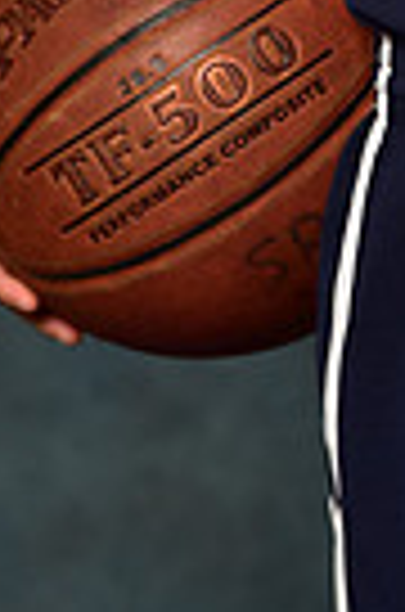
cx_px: 655
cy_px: -504
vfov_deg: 3.4
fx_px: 10159
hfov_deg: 2.3
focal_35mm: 599
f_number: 4.5
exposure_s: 1/250
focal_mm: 140
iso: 200
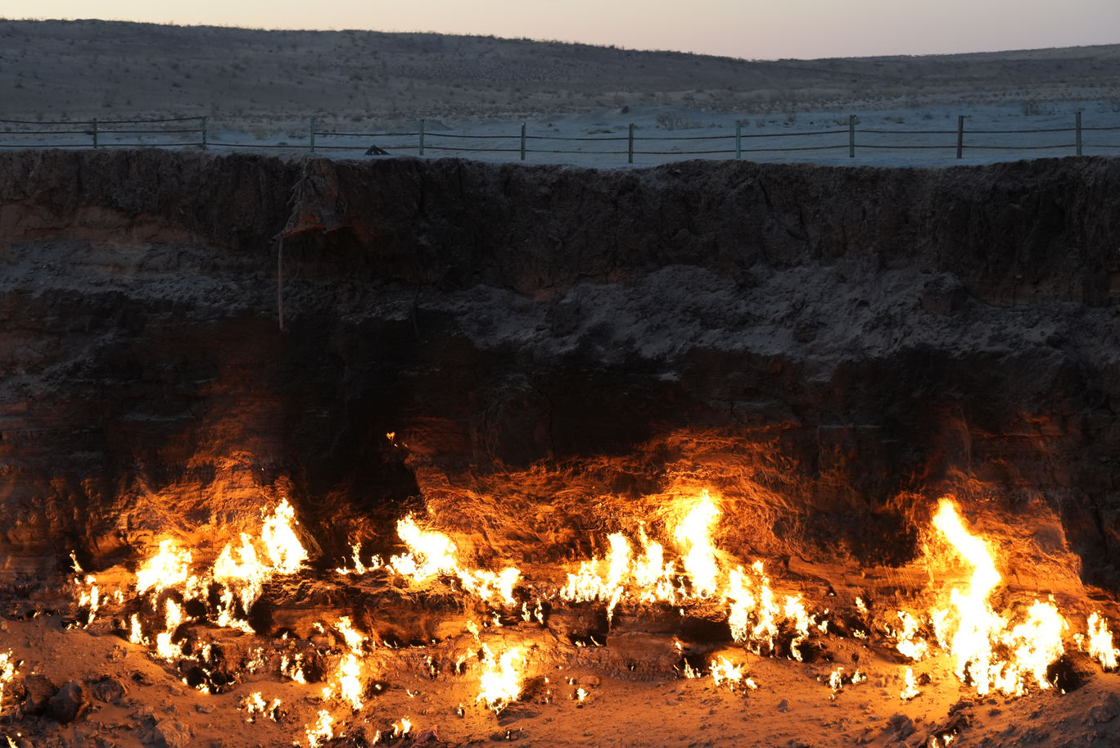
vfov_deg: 18.0
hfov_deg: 26.6
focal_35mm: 76
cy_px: 426
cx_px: 517
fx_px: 2365
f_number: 4
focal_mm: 65
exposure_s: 1/160
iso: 1600
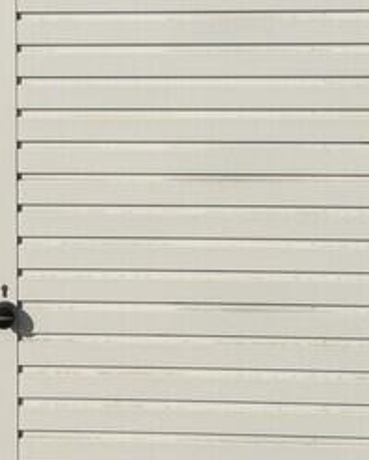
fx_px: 1323
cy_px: 74
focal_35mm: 97
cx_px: 58
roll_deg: -0.4
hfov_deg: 15.7
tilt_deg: -2.1
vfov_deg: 19.5
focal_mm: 6.76
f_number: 1.78
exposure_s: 1/22727
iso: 80
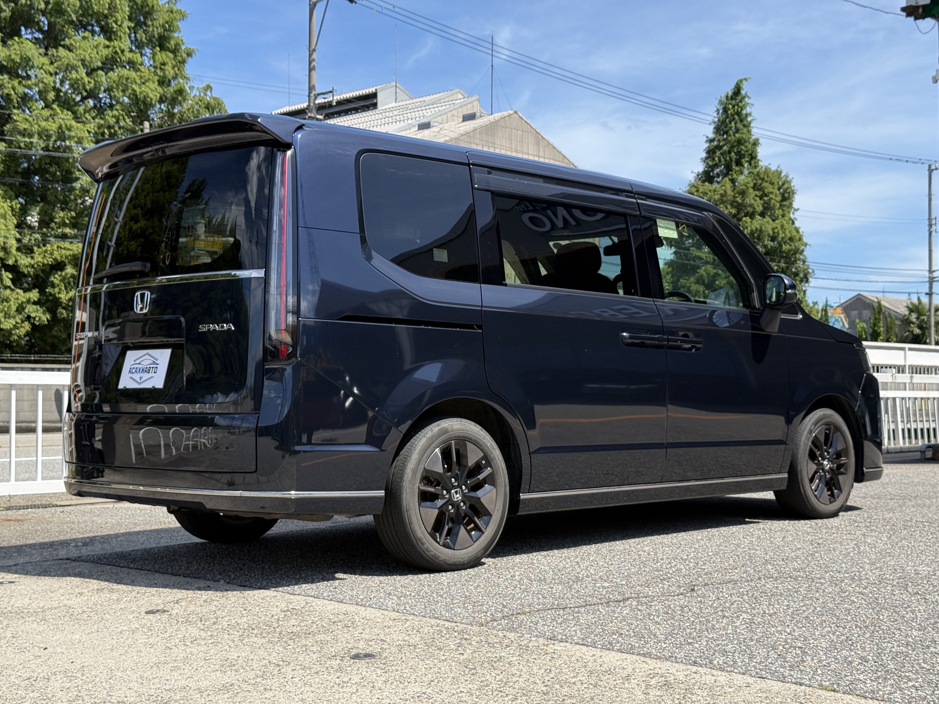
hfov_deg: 39.7
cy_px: 352
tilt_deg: +1.6
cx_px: 470
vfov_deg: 30.3
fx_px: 1302
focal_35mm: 48
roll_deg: -0.2
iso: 80
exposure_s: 1/2762
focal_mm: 6.76
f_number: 1.78
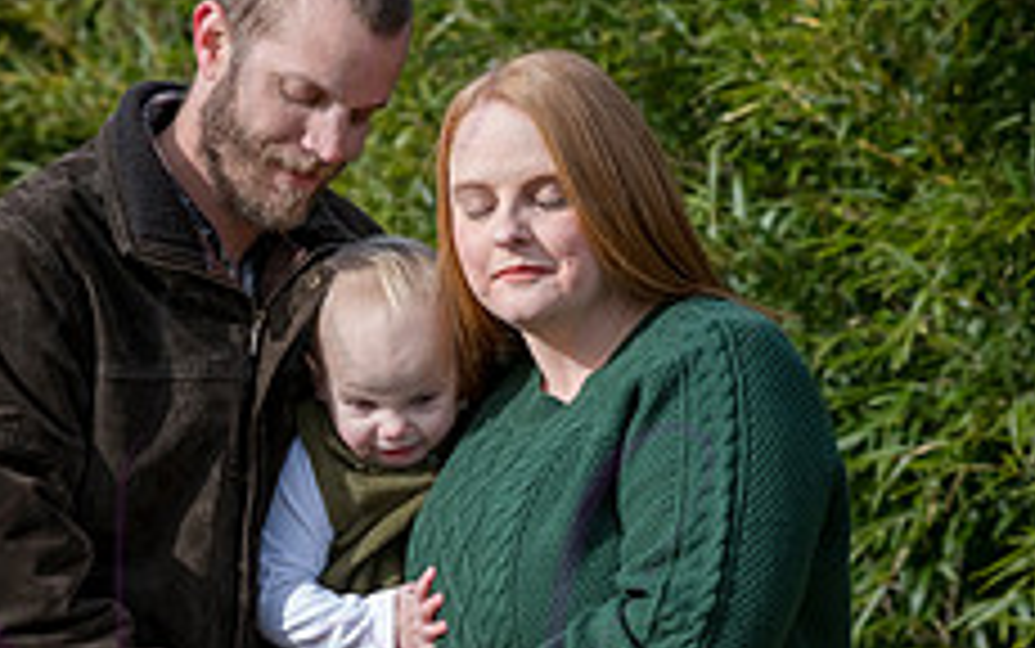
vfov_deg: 6.3
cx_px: 450
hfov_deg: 10.0
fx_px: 5898
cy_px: 490
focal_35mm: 209
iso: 400
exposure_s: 1/1000
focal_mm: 105
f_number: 6.3
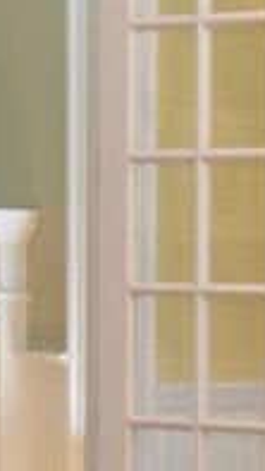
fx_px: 2239
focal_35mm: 179
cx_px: 657
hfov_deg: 6.4
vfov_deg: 12.0
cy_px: 306
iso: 640
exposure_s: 1/40
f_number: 11
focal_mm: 11
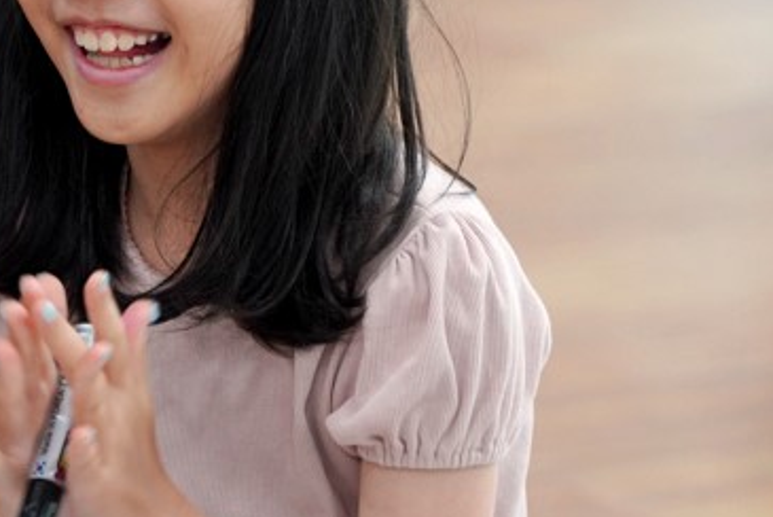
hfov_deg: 5.7
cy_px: 216
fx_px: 7779
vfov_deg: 3.8
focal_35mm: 362
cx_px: 74
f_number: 4
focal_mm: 147
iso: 1250
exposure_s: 1/160
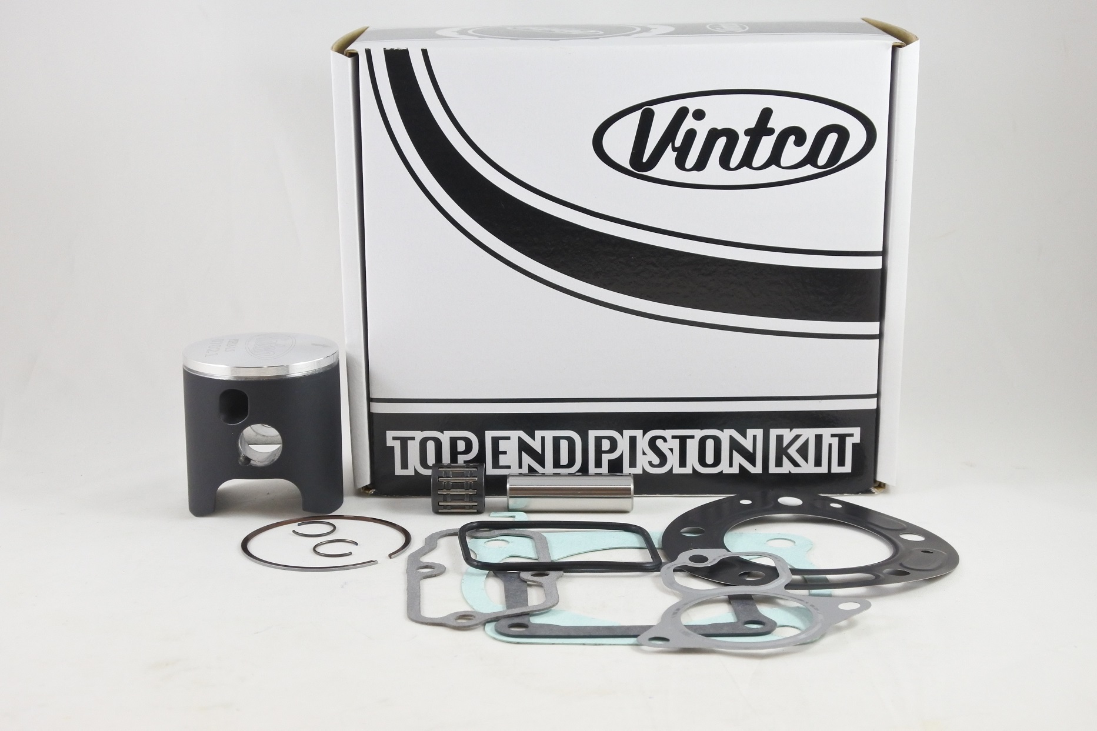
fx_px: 1645
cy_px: 366
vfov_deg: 25.1
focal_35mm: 54
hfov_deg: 36.9
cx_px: 548
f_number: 4.8
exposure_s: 1/125
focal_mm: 20.1
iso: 720
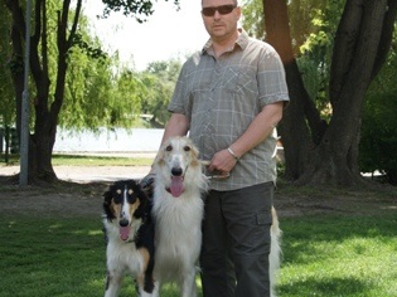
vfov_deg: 22.2
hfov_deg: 29.4
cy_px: 169
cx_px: 197
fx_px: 757
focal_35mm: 66
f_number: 5.6
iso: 100
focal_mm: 30
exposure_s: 1/250
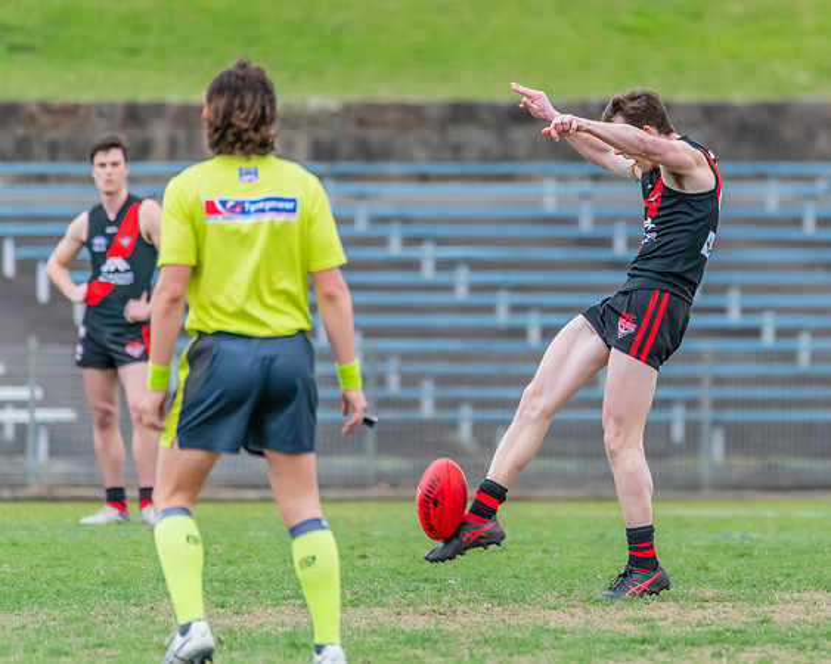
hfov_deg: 2.5
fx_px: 18919
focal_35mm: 770
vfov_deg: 2.0
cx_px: 611
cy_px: 256
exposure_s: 1/1600
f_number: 6.3
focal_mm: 550
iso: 2500
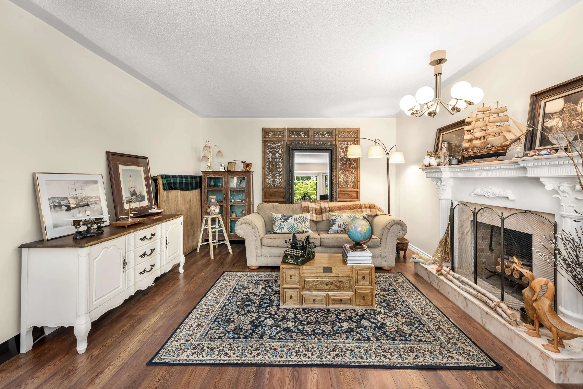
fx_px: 243
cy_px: 182
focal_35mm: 15
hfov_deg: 100.4
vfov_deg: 77.3
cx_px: 300
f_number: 8
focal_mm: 14
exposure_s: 1/2
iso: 200
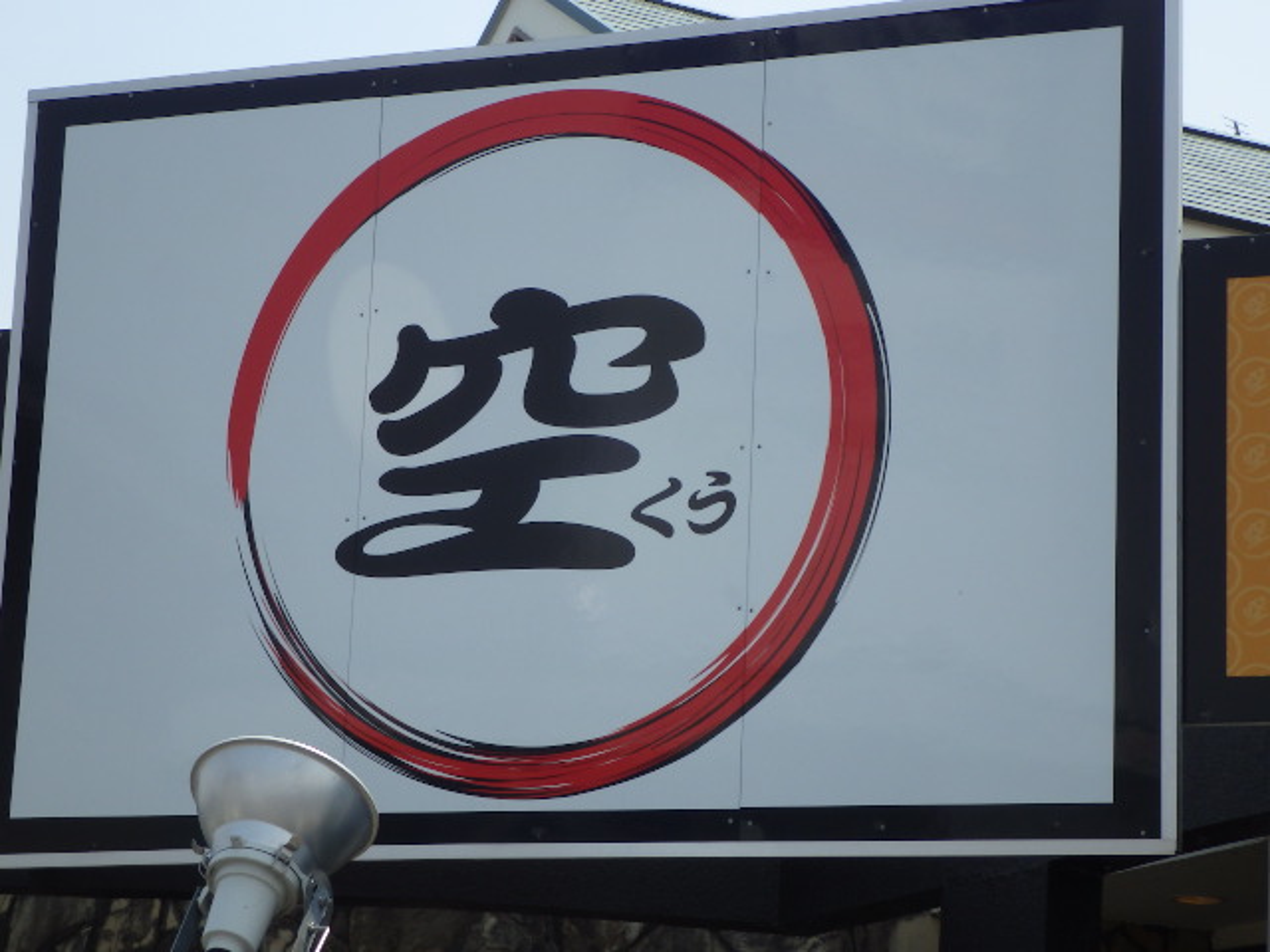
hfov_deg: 19.6
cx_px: 635
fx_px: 3669
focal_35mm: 100
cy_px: 476
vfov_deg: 14.8
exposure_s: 1/400
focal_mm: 18
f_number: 6.5
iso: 125
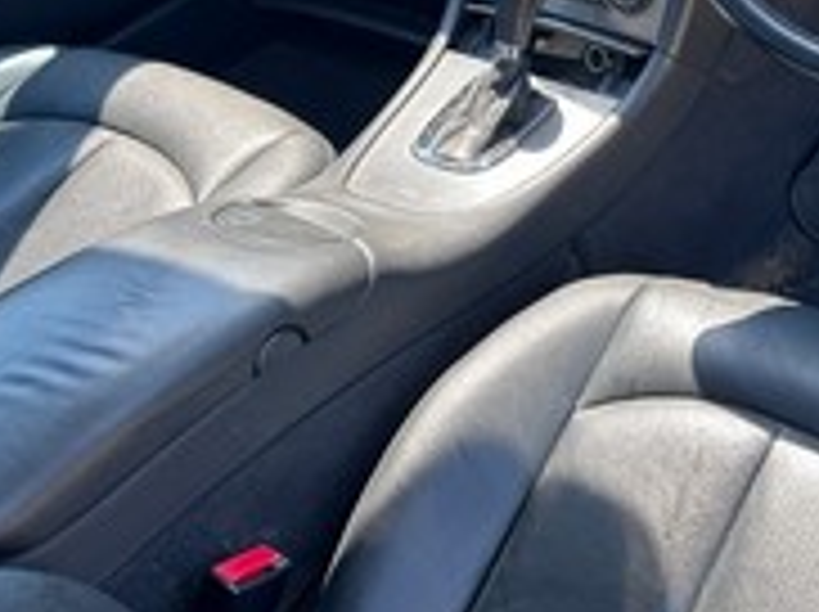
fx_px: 1181
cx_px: 760
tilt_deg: -33.5
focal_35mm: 50
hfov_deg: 35.6
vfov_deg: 28.1
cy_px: 76
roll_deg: +1.5
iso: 50
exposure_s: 1/351
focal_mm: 5.7
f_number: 1.5
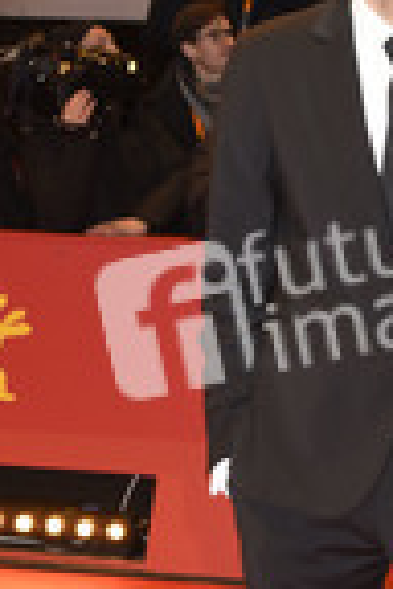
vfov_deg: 18.7
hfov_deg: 12.5
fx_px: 1768
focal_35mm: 108
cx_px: 426
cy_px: 507
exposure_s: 1/125
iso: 640
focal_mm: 26
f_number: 5
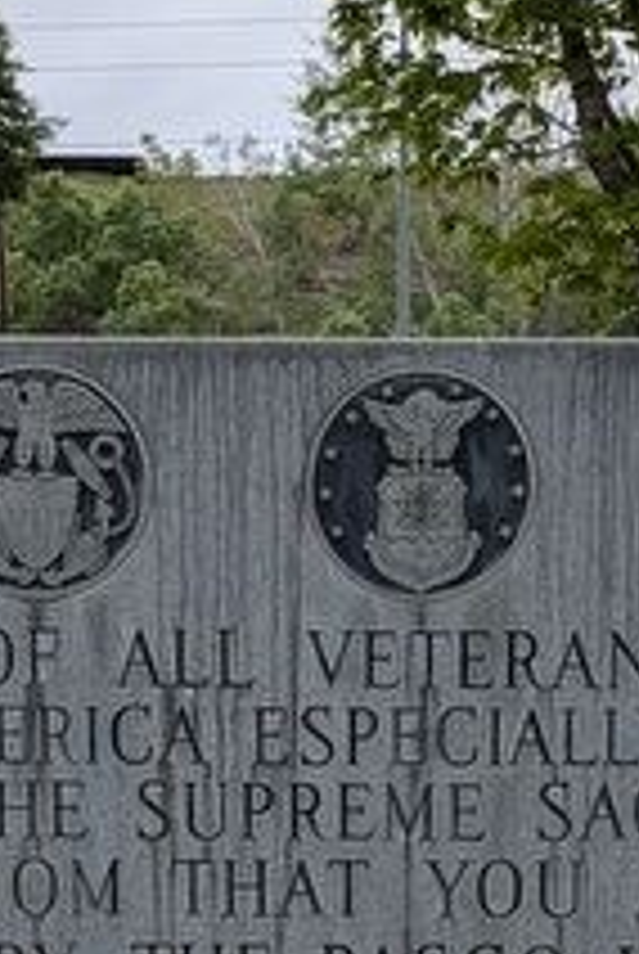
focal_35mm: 98
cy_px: 853
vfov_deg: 20.4
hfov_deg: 14.0
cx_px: 396
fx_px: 2601
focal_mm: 5.43
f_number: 1.89
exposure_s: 1/1247
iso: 46
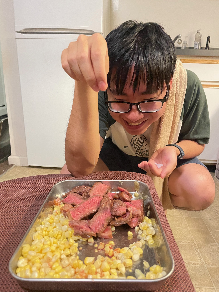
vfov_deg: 67.3
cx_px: 110
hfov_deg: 53.1
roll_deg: -2.5
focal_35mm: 26
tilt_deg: -14.4
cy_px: 146
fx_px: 219
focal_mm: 4.2
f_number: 1.6
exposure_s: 1/30
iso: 500
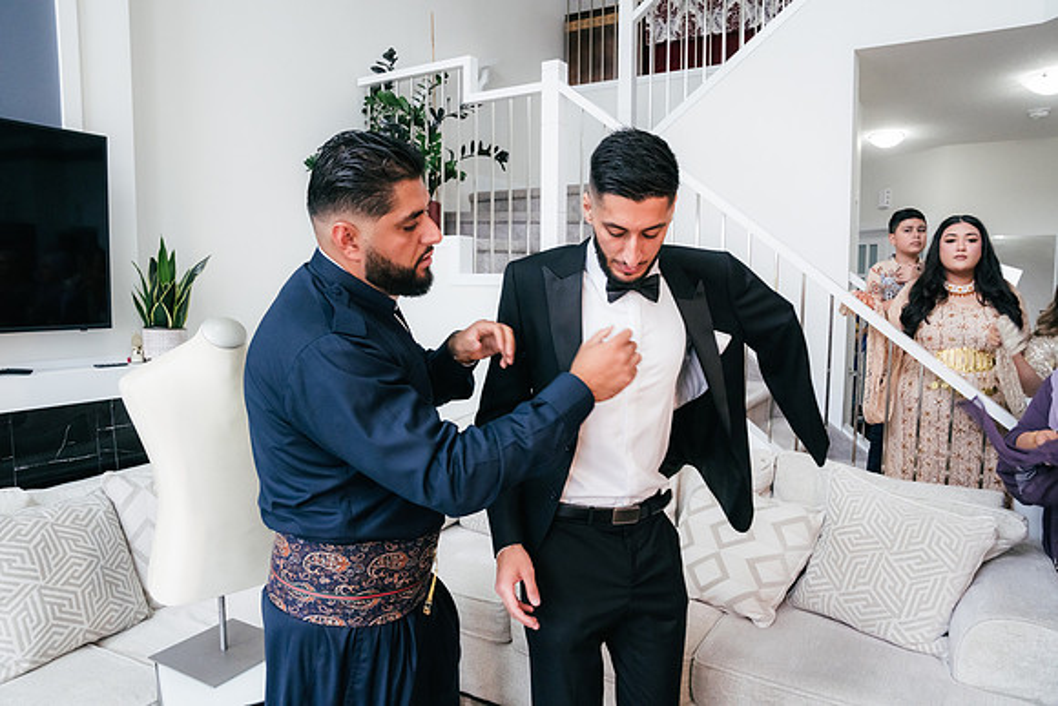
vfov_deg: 53.2
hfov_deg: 73.7
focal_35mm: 24
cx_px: 529
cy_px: 353
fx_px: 705
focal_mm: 24
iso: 6400
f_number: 9
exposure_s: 1/160
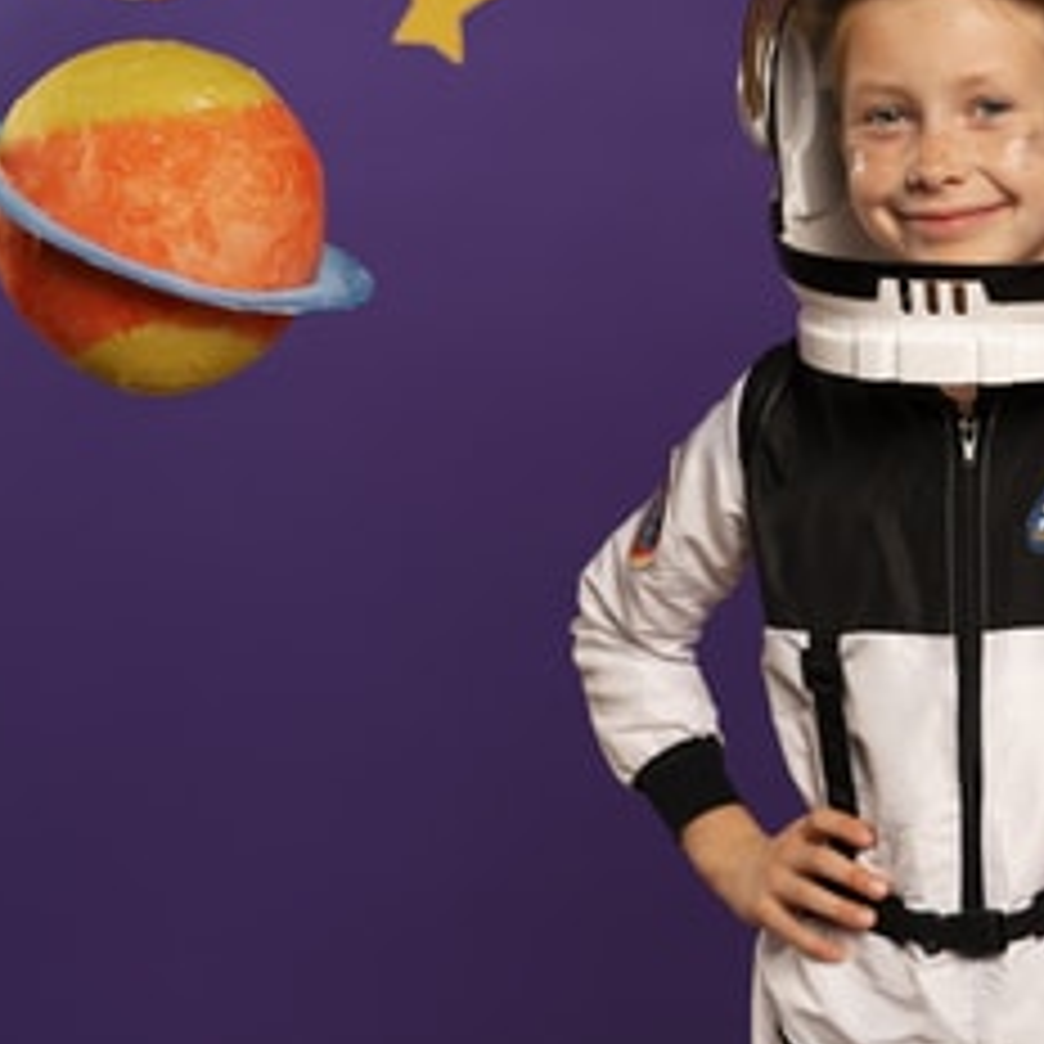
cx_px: 961
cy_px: 400
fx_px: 2627
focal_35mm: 77
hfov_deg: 21.9
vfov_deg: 22.4
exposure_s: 1/160
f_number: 4.5
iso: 100
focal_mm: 43
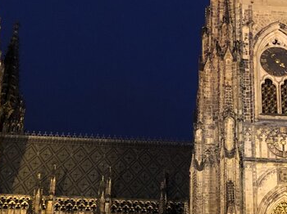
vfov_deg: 17.7
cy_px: 194
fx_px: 679
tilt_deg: +26.1
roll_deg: -1.1
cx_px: 203
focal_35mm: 82
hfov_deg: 23.7
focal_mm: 4
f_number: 1.8
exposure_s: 1/4
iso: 100
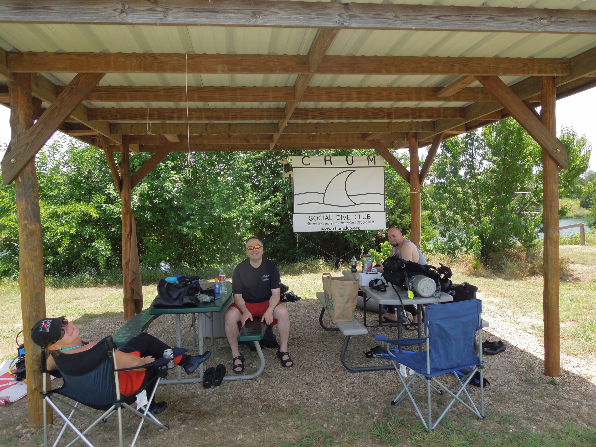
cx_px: 298
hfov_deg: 69.4
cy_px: 224
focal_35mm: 25
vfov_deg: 54.9
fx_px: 430
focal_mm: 4.5
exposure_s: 1/320
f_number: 3.3
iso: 100
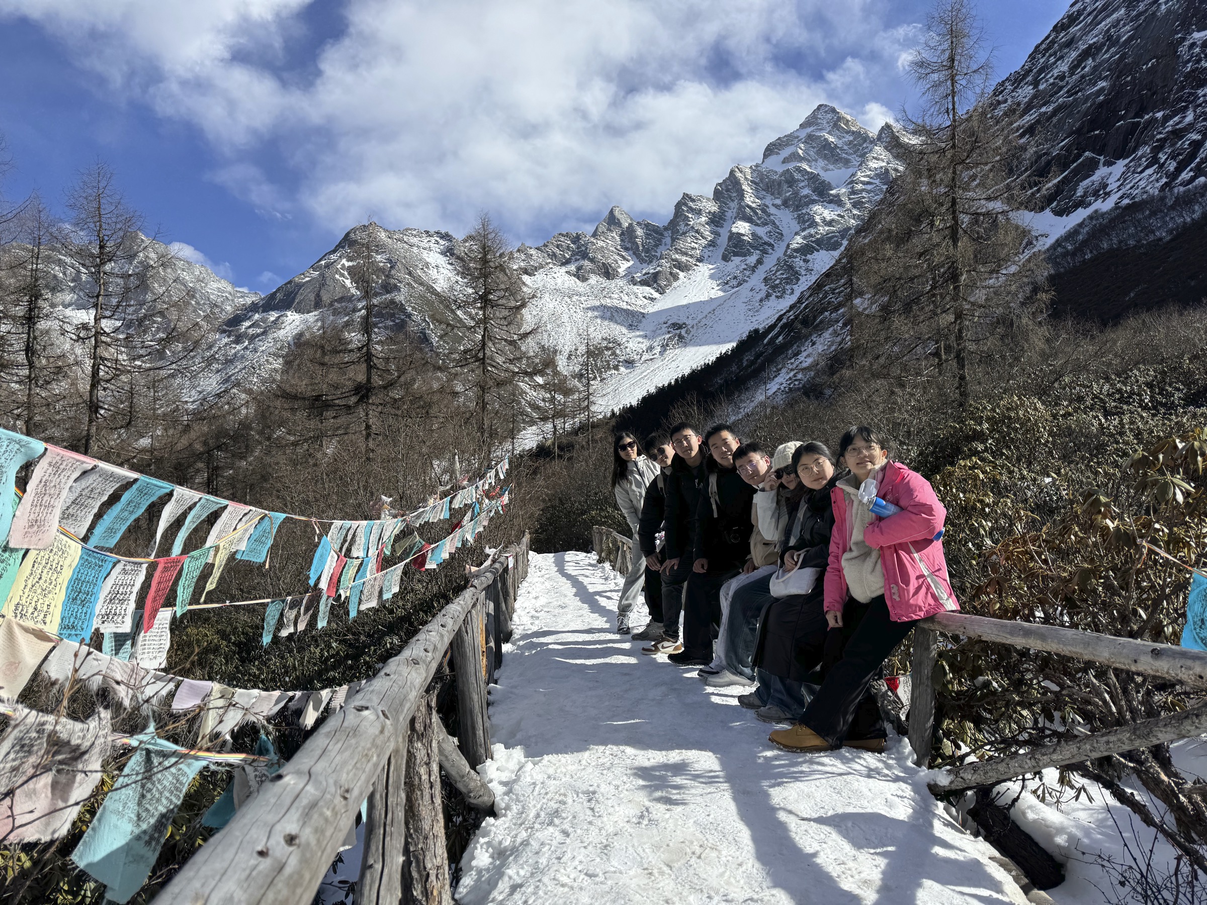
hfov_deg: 71.6
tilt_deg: +4.9
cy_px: 452
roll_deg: +0.6
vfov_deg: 56.8
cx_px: 604
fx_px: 837
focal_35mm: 24
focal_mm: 6.76
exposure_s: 1/4310
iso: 80
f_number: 1.78
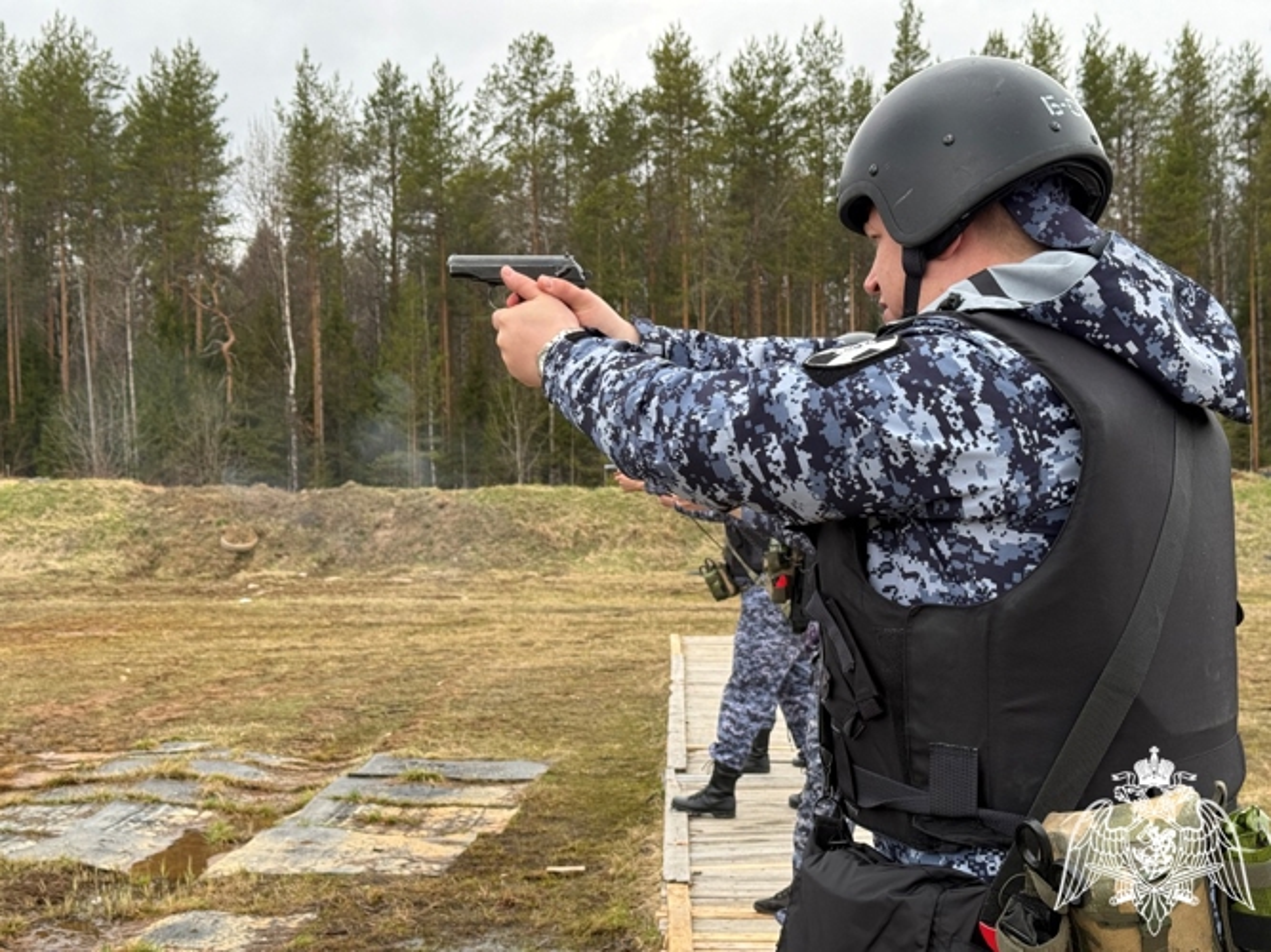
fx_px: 1762
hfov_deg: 39.7
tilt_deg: +1.1
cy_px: 476
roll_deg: +1.7
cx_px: 636
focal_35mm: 48
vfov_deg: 30.3
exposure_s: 1/837
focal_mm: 6.76
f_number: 1.78
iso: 100
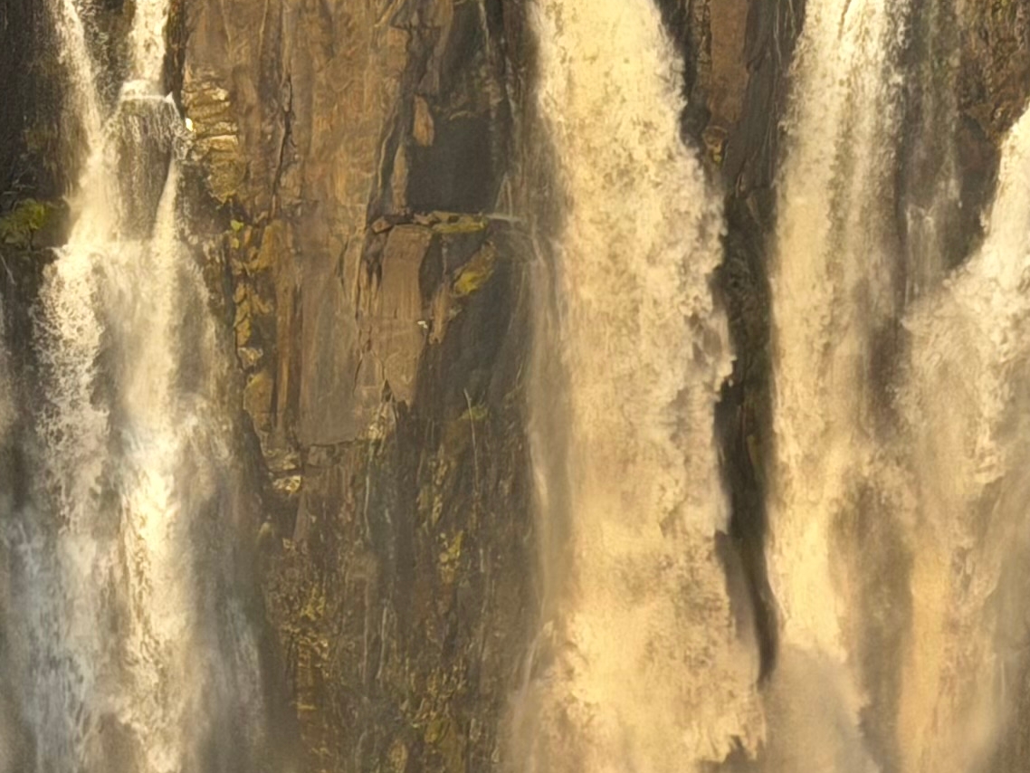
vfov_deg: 8.7
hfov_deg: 11.4
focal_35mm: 170
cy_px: 9
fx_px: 5059
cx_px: -138
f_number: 1.78
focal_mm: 6.76
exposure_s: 1/3226
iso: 64
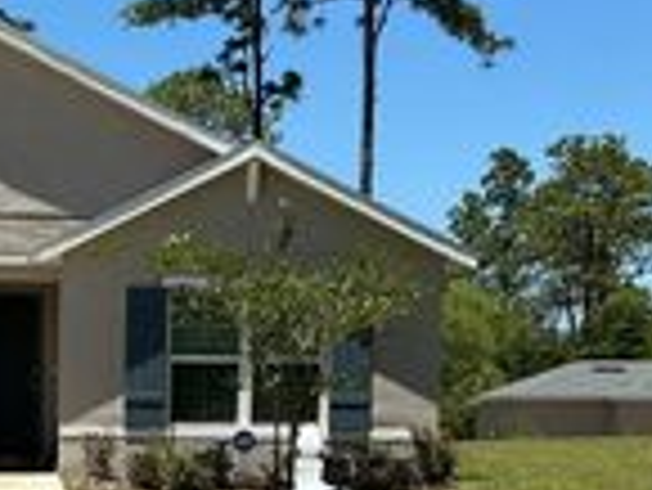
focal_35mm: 100
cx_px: 0
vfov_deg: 14.4
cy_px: 555
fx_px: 1885
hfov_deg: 19.1
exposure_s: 1/2538
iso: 25
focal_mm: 3
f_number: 1.8
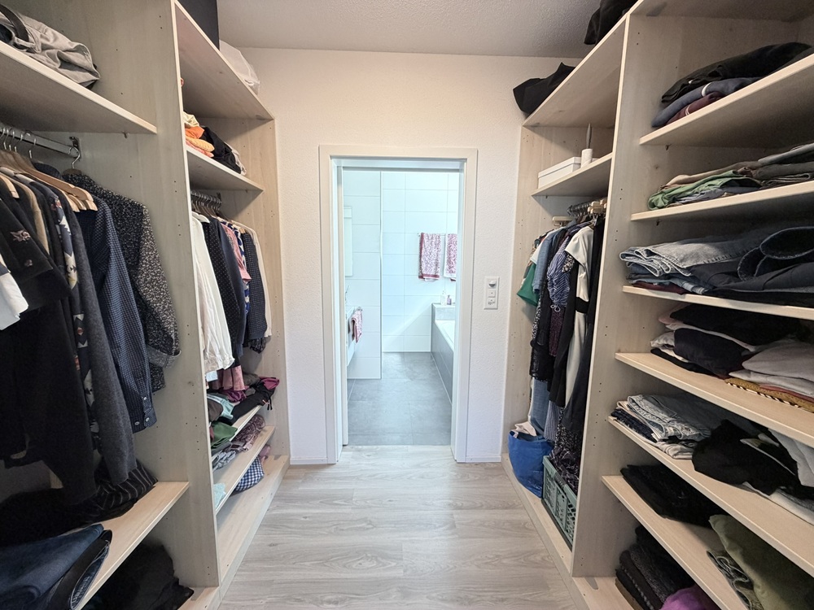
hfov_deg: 102.1
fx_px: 329
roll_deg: -0.2
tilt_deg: -7.6
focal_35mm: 14
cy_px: 305
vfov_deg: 85.7
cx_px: 407
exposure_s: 1/121
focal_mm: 2.22
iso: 320
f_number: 2.2
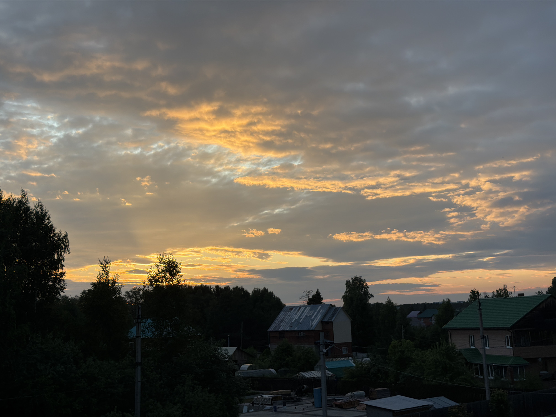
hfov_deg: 39.7
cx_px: 278
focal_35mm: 48
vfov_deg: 30.3
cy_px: 208
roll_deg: +2.9
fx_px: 771
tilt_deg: +6.0
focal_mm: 6.76
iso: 100
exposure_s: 1/1222
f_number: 1.78
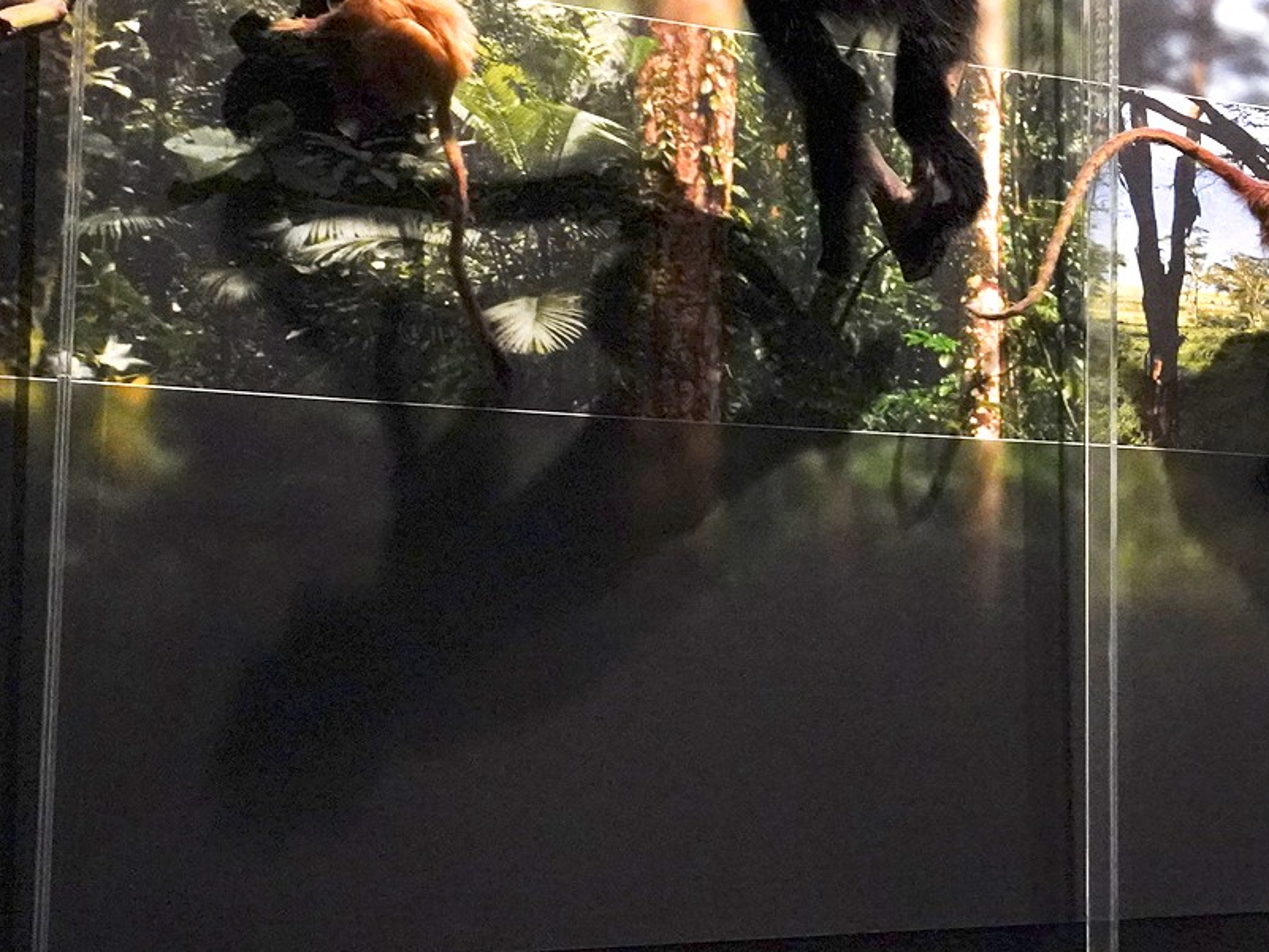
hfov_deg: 33.2
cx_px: 1481
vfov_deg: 30.3
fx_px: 1760
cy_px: 440
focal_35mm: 48
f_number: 4.5
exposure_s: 1/80
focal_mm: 20
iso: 10000
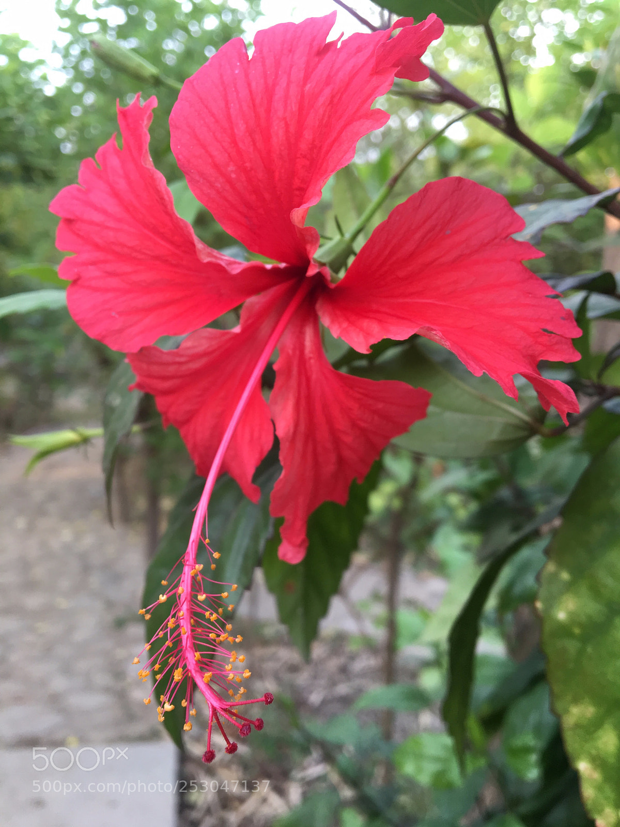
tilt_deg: -4.8
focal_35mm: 29
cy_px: 414
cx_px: 310
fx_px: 693
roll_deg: -1.8
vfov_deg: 61.7
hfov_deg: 48.2
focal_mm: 4.15
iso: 50
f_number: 2.2
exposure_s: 1/60
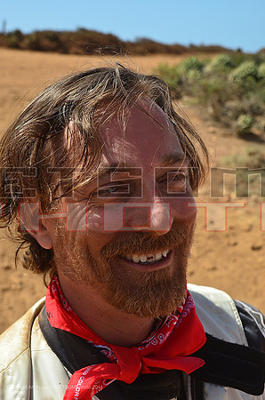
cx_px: 132
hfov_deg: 23.7
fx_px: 632
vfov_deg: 35.1
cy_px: 200
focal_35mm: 57
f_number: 7.1
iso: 200
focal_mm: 38
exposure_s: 1/500
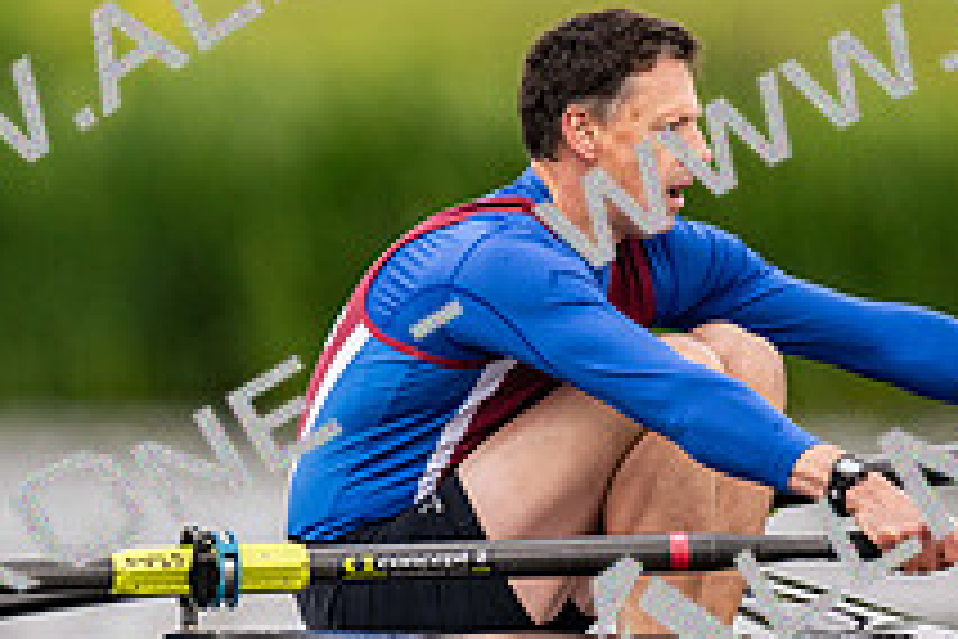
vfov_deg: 0.8
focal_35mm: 1631
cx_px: 207
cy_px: 344
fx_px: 43399
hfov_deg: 1.3
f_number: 4
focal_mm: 600
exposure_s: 1/2500
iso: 900
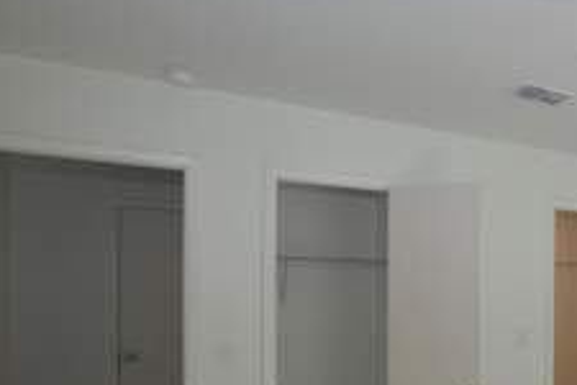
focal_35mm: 32
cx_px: 595
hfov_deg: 47.2
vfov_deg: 39.9
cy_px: 293
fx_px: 513
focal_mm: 10
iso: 250
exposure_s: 1/125
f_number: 5.6
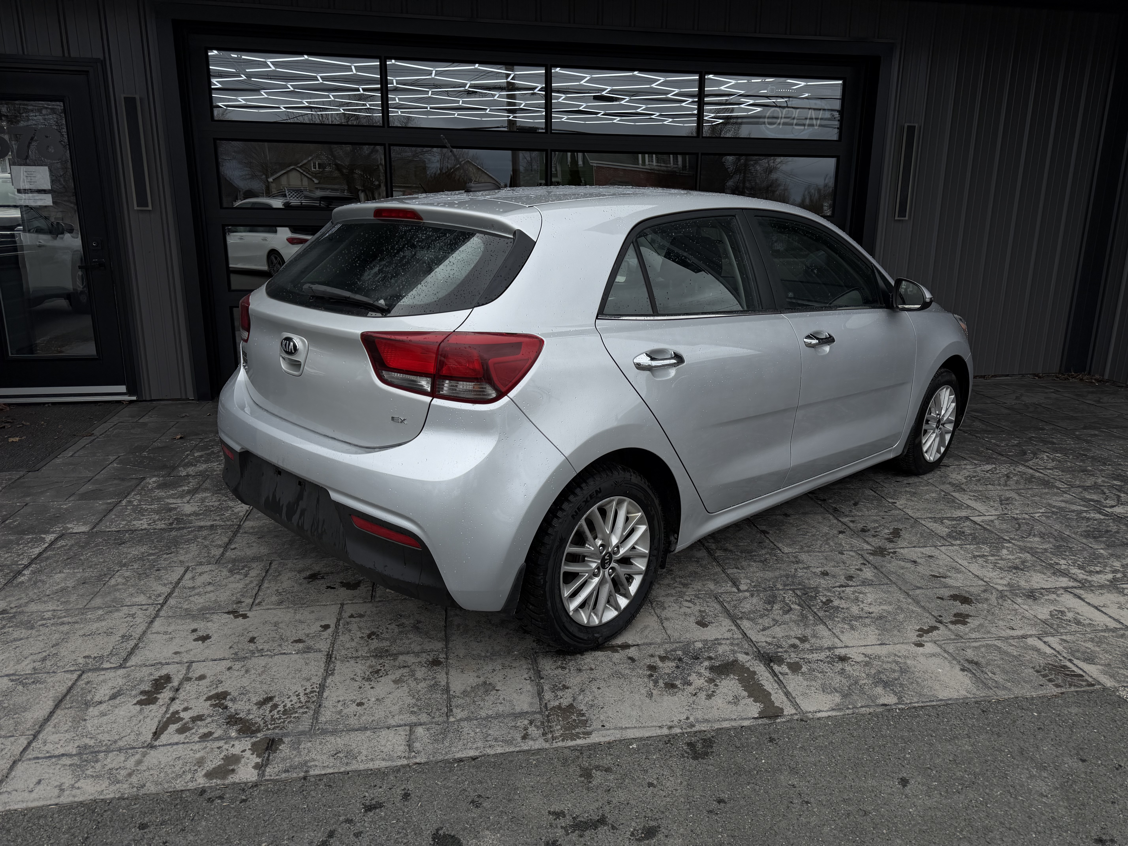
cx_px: 564
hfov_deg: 71.6
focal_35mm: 24
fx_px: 782
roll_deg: +0.4
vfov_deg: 56.8
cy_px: 423
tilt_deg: -13.4
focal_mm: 6.76
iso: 80
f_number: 1.78
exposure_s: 1/3953
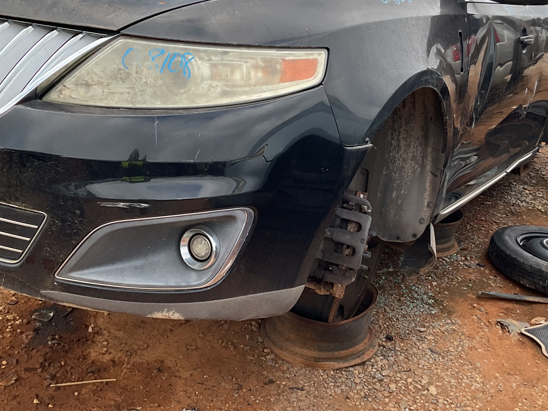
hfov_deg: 38.9
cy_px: 152
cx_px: 266
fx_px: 776
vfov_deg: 29.6
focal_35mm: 49
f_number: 1.8
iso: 16
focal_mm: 3
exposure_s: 1/428
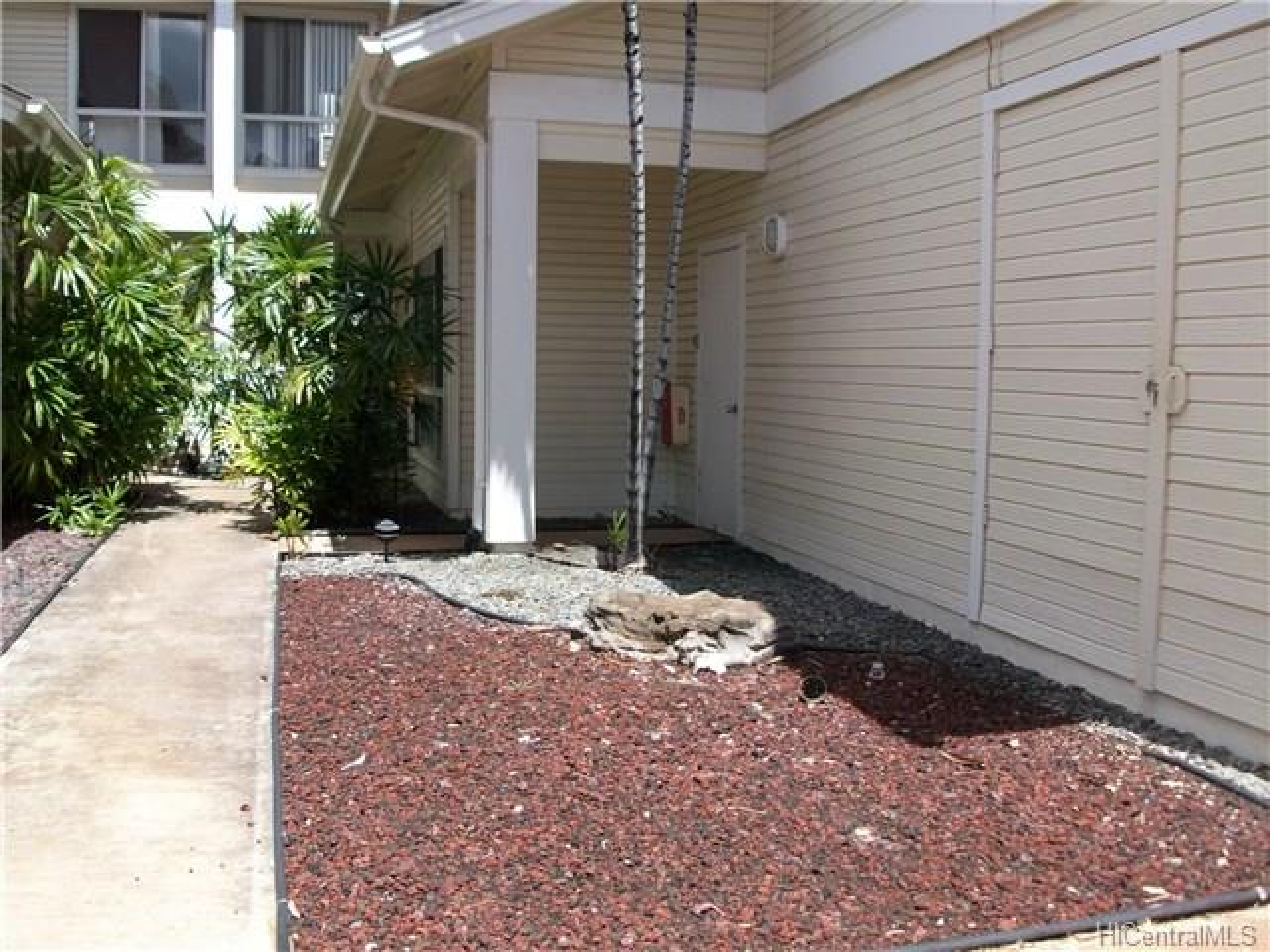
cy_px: 476
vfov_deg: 41.8
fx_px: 1247
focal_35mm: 34
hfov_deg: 54.0
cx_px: 635
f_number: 2.8
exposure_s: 1/672
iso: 64
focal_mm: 5.7
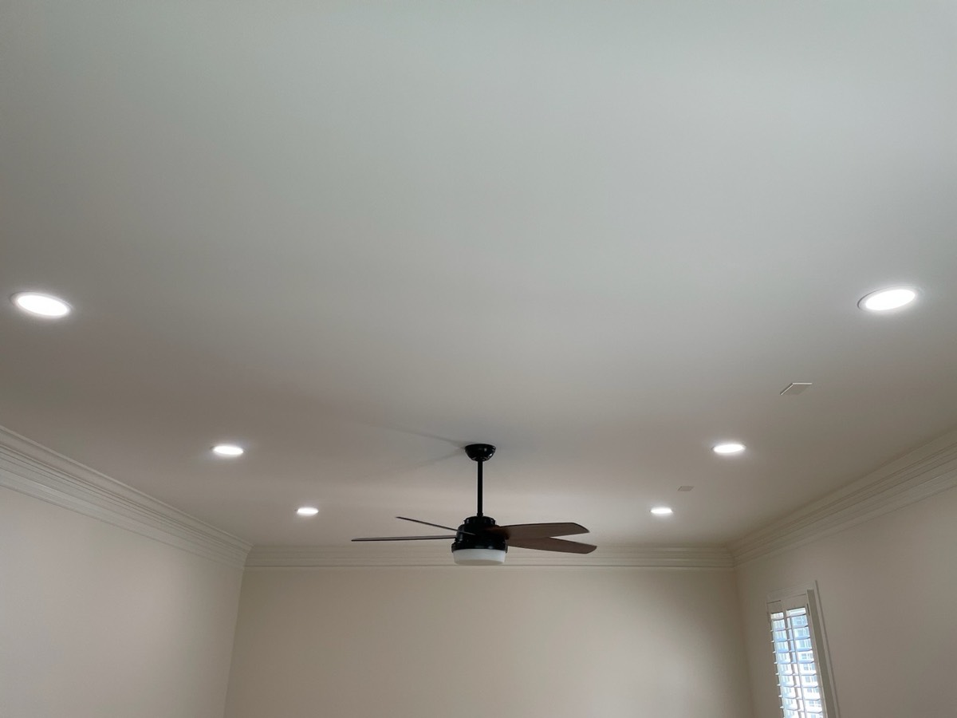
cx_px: 478
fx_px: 719
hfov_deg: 67.3
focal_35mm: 26
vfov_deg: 53.1
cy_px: 359
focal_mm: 4.2
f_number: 1.6
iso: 50
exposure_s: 1/120
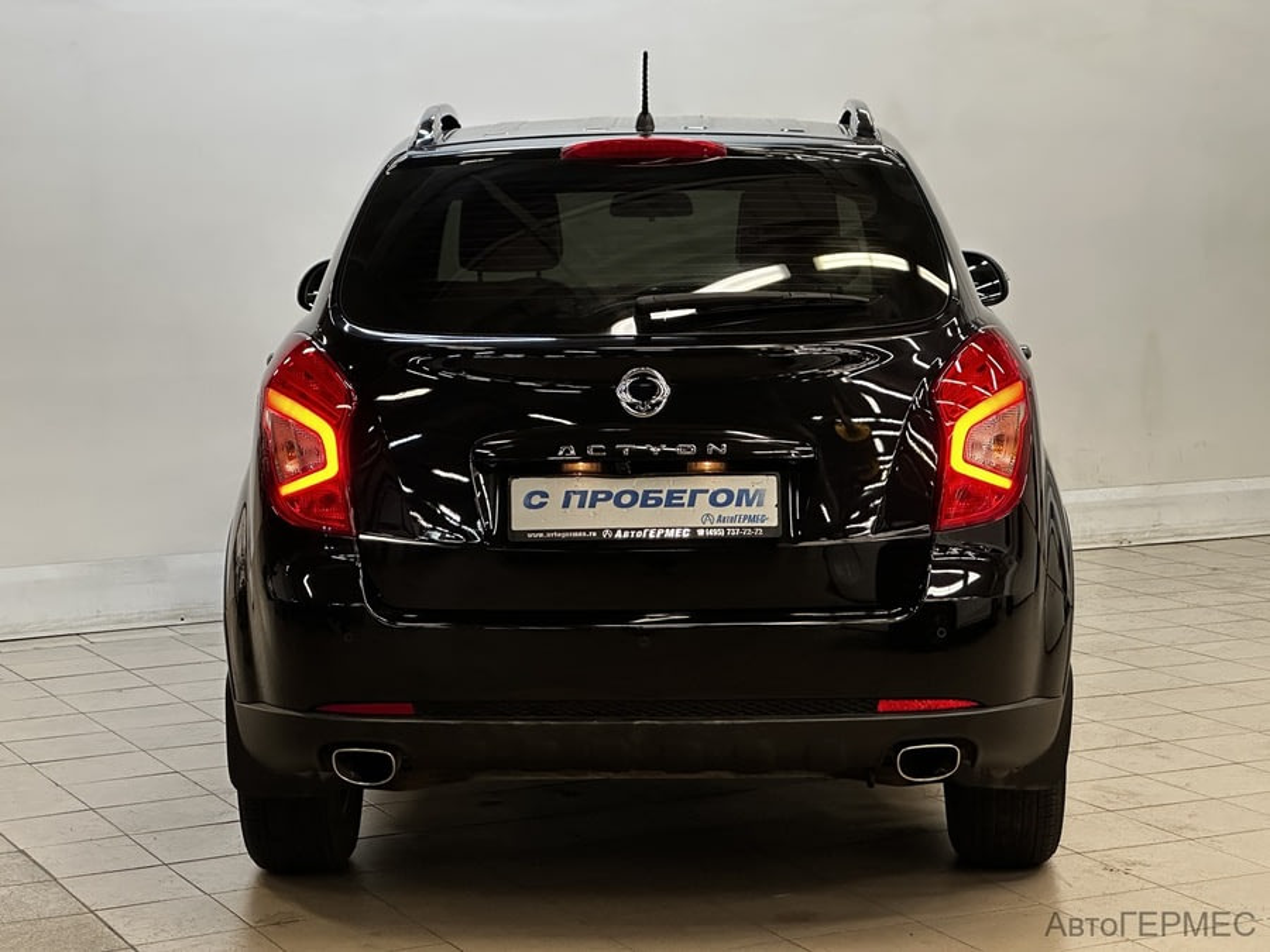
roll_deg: +0.4
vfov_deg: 19.1
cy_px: 476
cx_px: 635
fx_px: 2825
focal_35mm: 77
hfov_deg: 25.3
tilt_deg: -5.9
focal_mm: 9
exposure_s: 1/50
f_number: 2.8
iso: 200
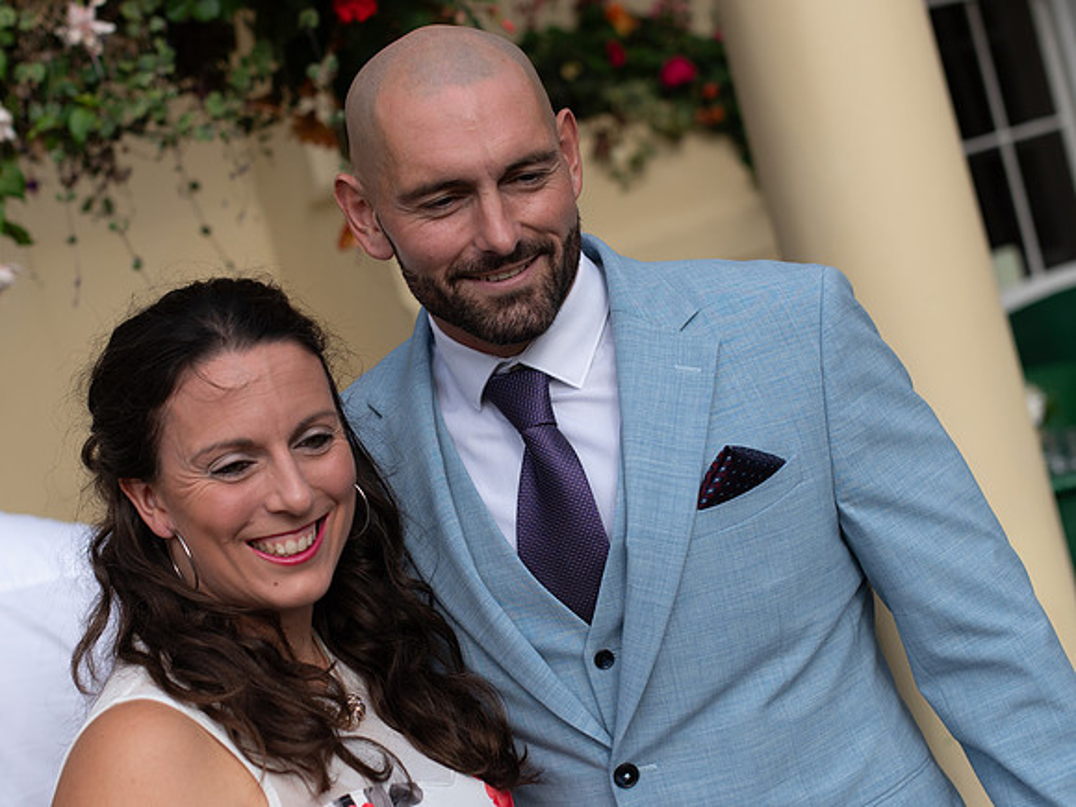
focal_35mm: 65
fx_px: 2007
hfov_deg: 30.0
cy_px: 350
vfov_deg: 22.7
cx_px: 508
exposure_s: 1/2500
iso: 125
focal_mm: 35
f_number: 2.5
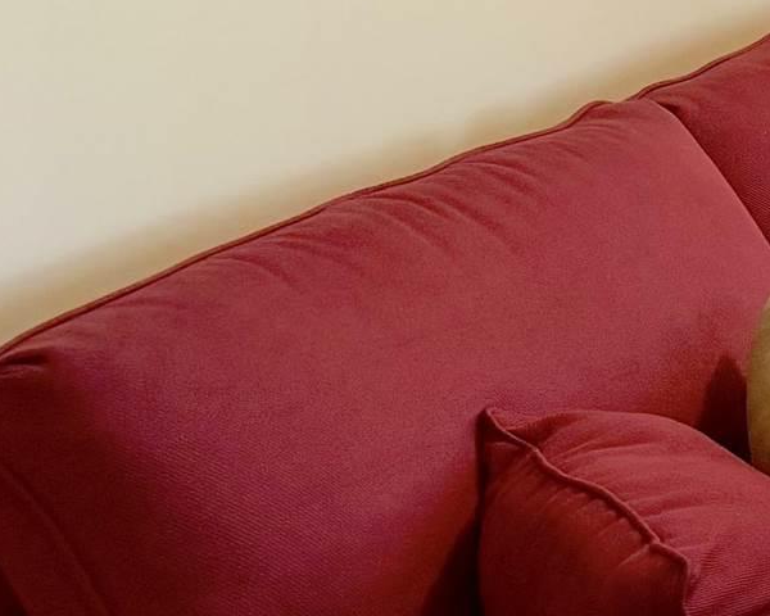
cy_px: -534
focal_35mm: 120
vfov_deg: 11.8
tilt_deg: +0.8
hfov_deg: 12.3
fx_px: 2735
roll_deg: +0.2
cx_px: 1902
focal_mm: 6.76
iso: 160
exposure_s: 1/120
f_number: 1.78
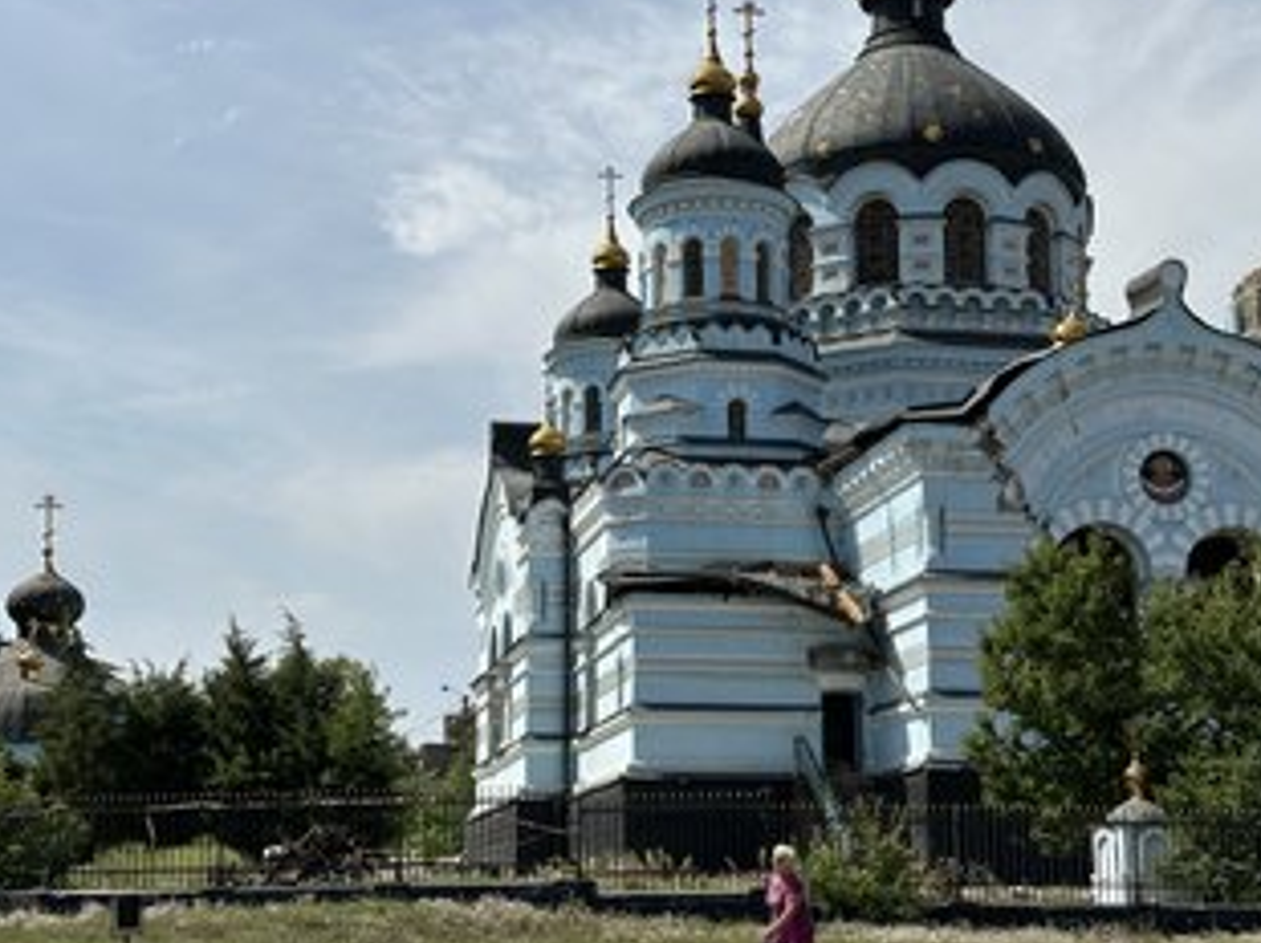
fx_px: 2257
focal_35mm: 62
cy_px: 488
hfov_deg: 31.2
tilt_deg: +10.6
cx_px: 728
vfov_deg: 23.6
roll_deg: +0.0
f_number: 1.78
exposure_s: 1/5882
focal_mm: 6.86
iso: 64
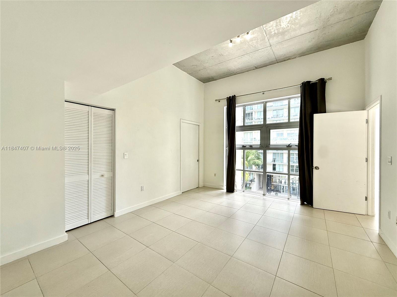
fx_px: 161
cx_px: 198
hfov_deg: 102.1
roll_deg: -0.7
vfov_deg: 85.7
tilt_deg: -0.1
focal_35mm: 14
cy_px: 148
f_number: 2.2
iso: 64
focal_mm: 2.22
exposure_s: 1/178
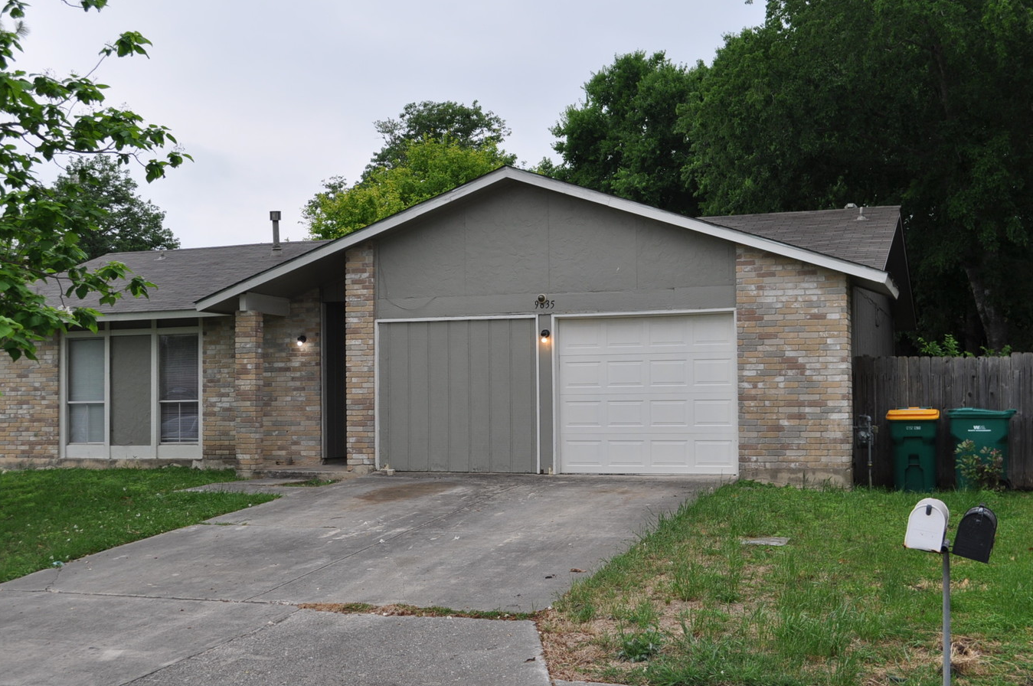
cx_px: 443
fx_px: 1347
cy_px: 370
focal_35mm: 47
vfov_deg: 28.6
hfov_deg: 41.9
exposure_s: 1/160
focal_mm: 26
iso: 200
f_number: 6.3
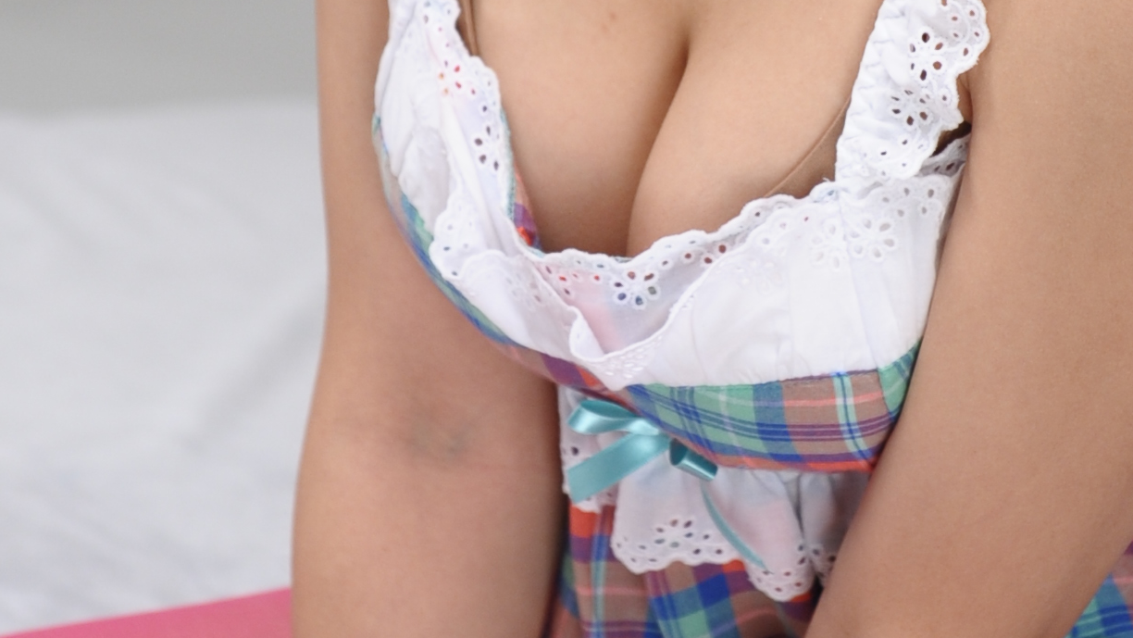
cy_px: -125
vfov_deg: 6.6
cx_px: 687
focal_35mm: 182
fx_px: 5469
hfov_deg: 11.8
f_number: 3.5
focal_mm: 50
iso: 400
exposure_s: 1/125
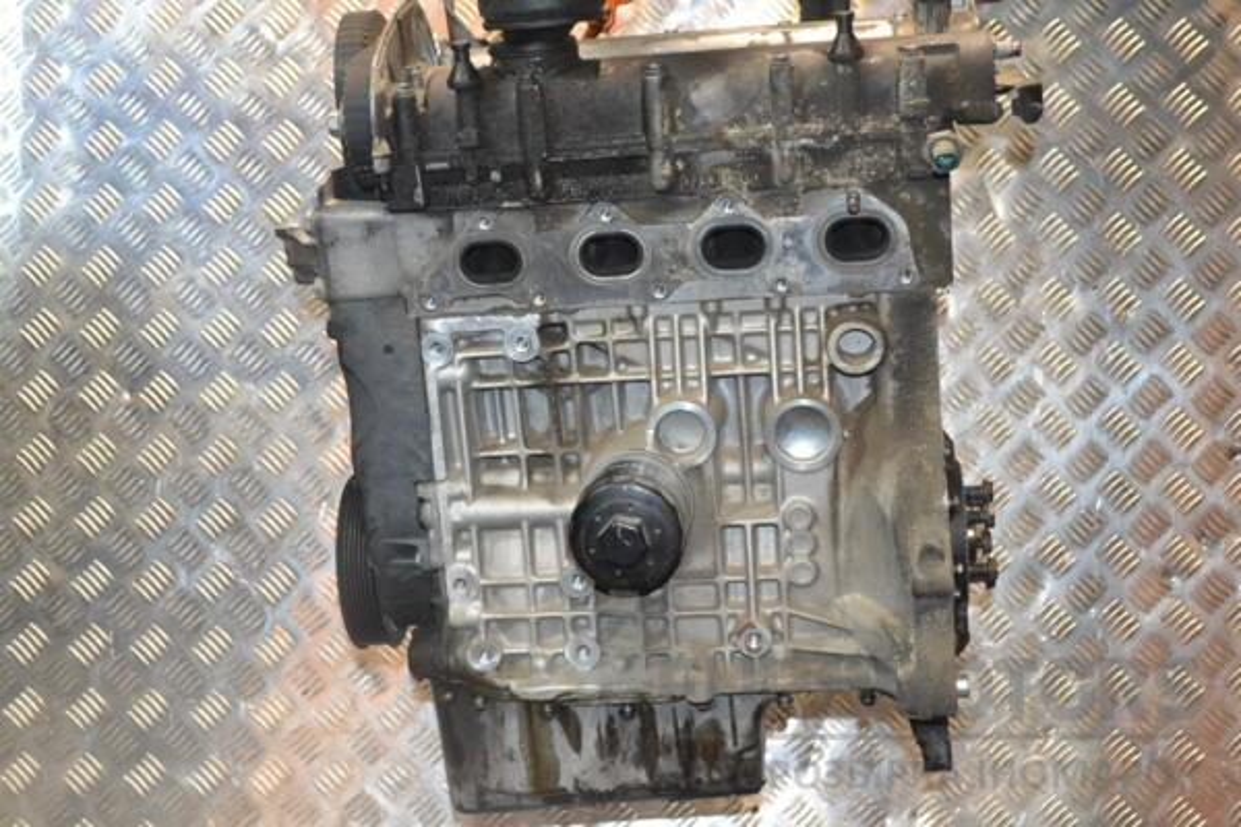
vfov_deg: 25.8
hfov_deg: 37.9
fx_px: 1810
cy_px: 414
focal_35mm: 52
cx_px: 620
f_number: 7.1
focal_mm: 35
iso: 3200
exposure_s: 1/60
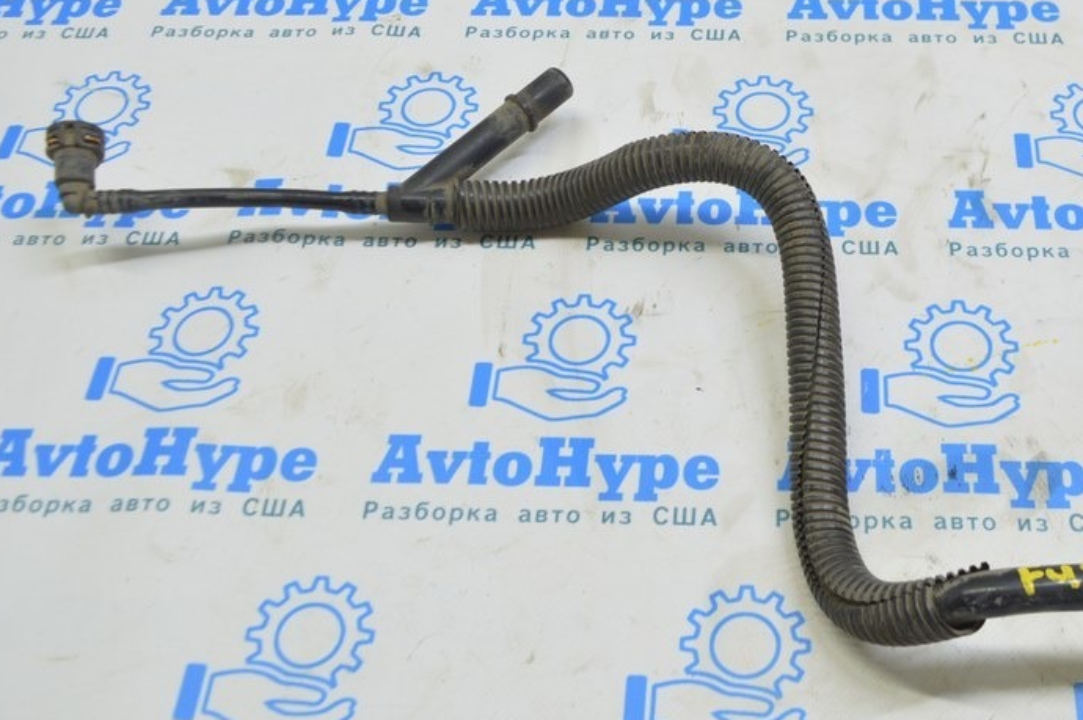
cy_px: 304
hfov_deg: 41.5
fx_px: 1405
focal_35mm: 47
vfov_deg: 28.7
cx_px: 733
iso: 400
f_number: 5.6
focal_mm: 21
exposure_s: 1/20
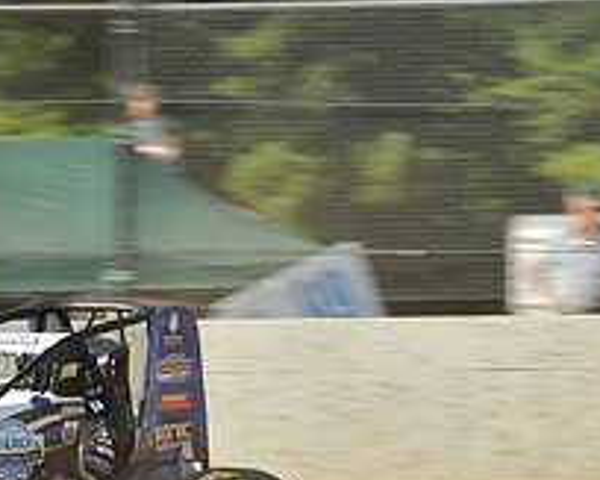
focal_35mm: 520
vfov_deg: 3.0
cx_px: -68
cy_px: 498
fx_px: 9230
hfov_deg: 3.7
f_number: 10
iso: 320
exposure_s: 1/320
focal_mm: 195
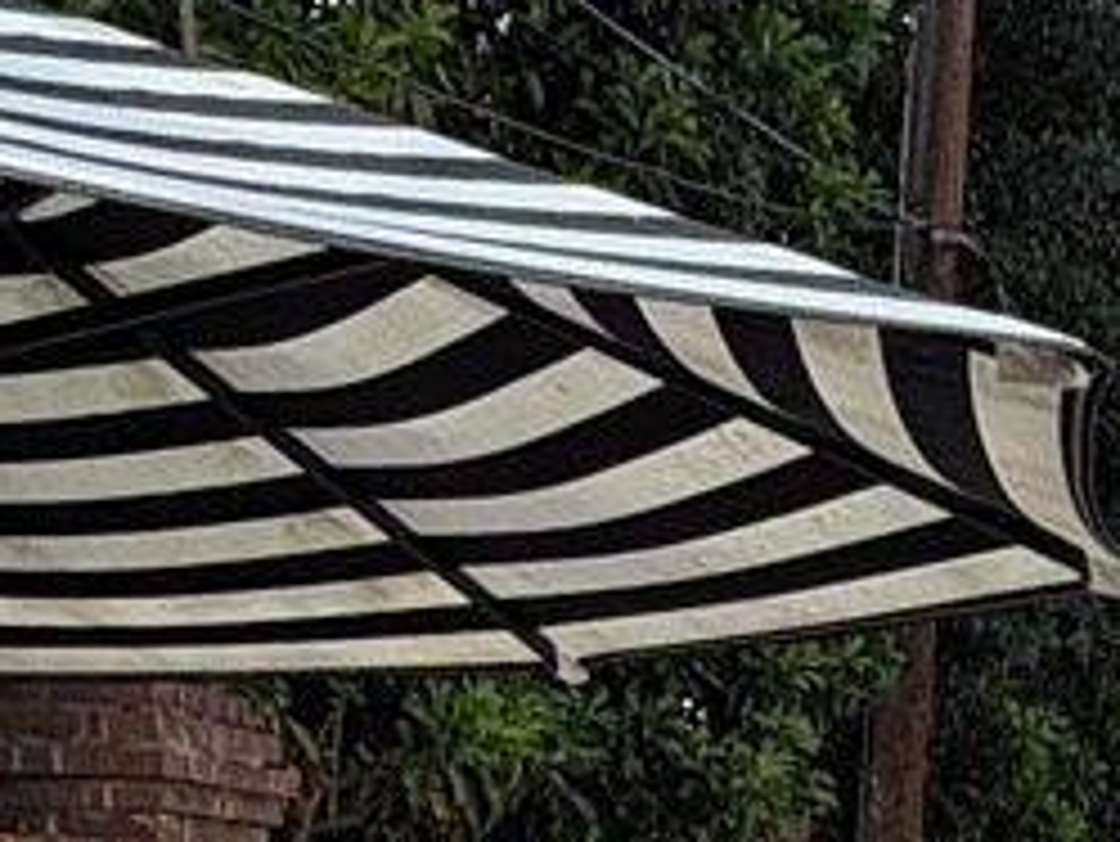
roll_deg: -2.3
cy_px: 1630
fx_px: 2913
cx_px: 1210
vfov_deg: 14.1
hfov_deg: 20.8
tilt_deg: -14.4
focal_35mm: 90
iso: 32
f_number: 2.2
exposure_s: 1/770
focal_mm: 2.22
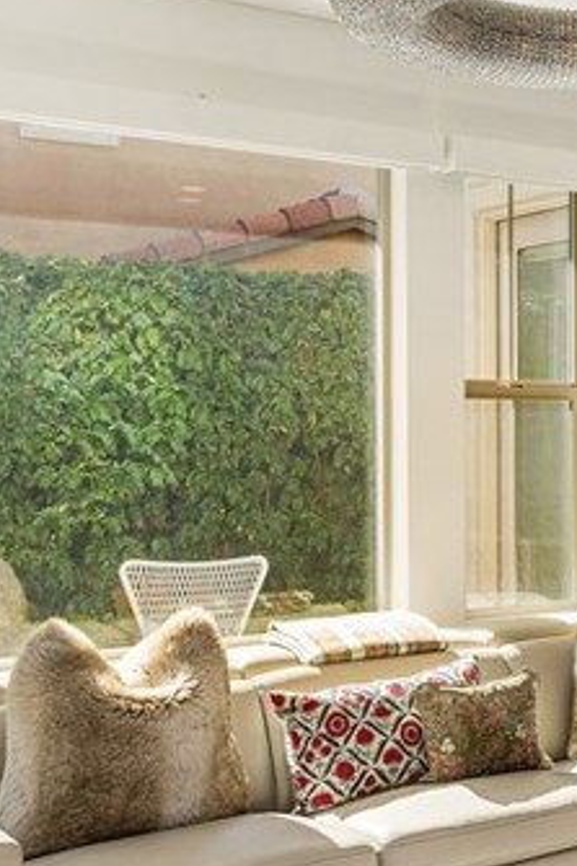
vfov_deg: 37.0
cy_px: 535
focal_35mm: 54
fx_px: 1288
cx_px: 781
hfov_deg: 22.2
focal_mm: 17.5
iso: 80
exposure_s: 1/40
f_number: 6.3
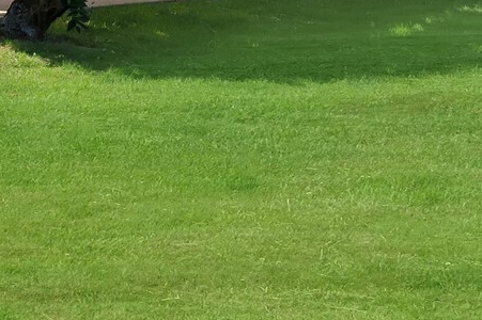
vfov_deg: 11.5
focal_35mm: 113
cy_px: -202
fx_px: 1512
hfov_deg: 17.8
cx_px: 41
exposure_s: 1/800
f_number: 14
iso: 1600
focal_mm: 30
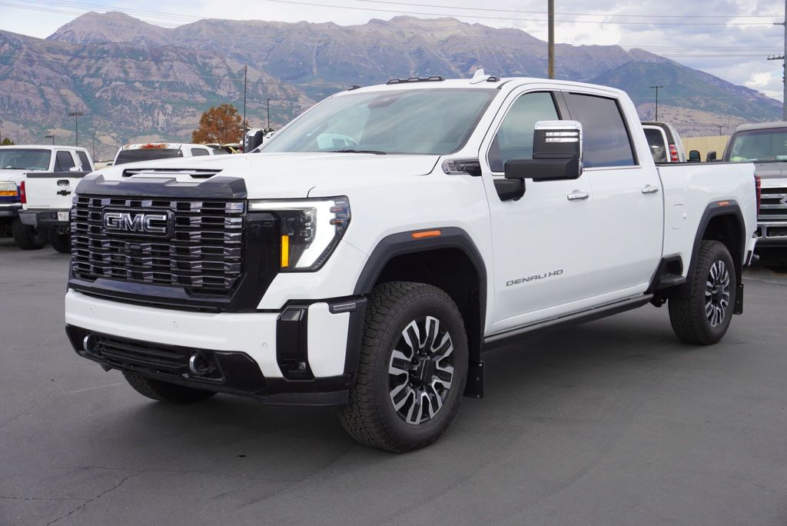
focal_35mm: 45
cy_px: 263
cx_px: 394
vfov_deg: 29.9
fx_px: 984
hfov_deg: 43.6
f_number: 7.1
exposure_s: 1/125
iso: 100
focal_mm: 30
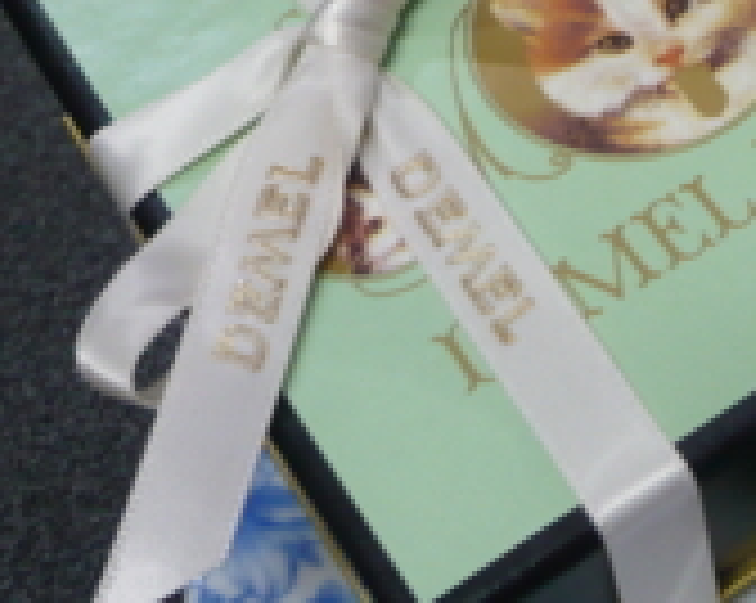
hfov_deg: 19.6
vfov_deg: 16.5
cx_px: 855
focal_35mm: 93
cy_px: 207
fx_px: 2078
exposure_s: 1/13
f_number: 3.3
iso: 200
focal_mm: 6.6
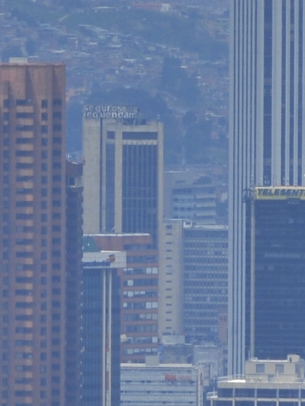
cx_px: 429
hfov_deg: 1.2
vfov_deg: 1.6
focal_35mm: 1258
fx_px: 14769
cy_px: 352
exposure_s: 1/6400
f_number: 2.8
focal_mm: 200
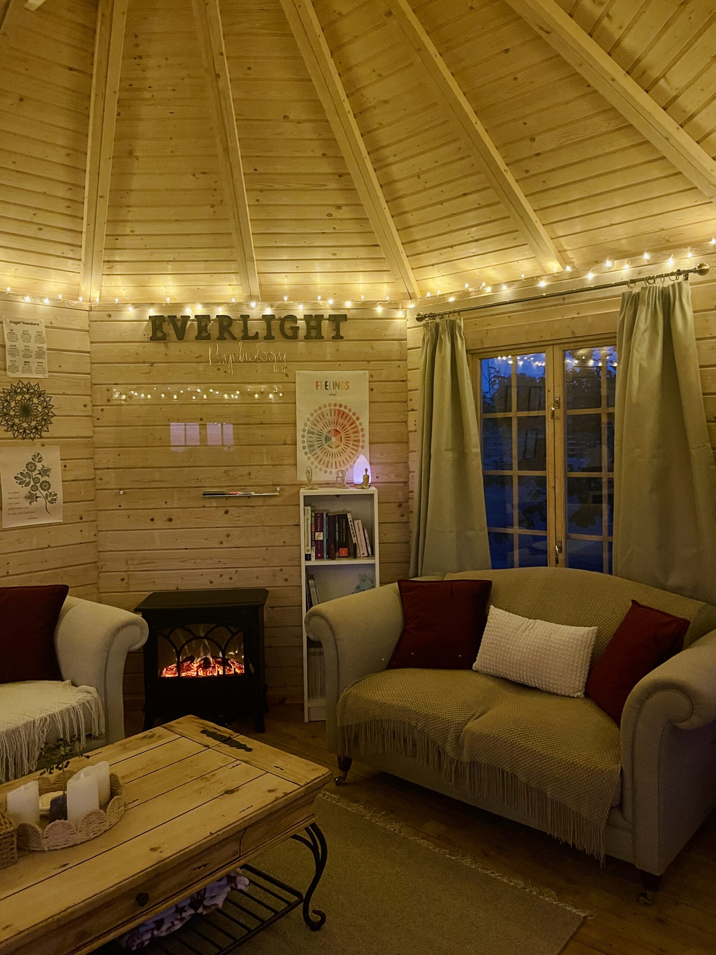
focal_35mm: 25
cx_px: 358
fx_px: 689
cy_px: 478
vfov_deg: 69.4
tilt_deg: -3.8
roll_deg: +2.0
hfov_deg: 54.9
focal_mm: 5.1
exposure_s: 1/28
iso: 800
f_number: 1.6
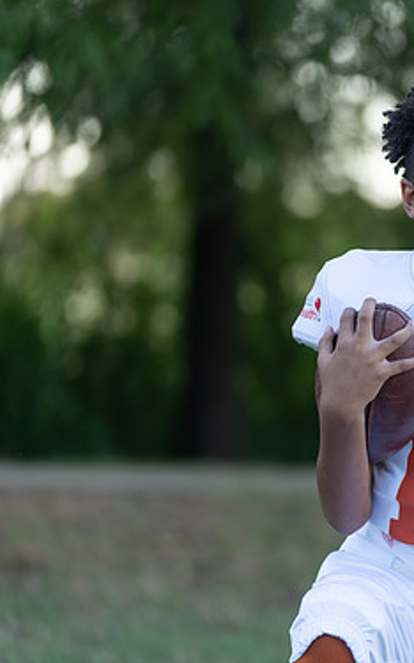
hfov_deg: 5.8
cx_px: 499
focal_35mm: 223
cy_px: 353
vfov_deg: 9.4
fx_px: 4030
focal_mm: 132
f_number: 2.8
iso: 160
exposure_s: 1/400
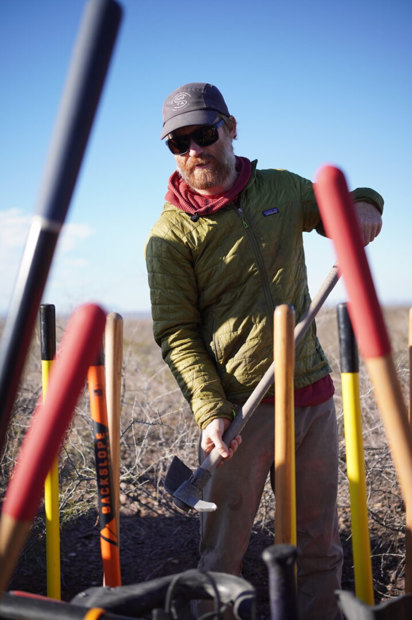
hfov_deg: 25.7
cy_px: 310
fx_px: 903
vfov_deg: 37.9
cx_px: 206
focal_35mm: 52
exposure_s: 1/2500
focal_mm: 35
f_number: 2
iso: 125
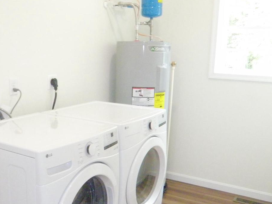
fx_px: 322
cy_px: 138
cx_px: 79
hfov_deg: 44.7
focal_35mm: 41
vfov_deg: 34.8
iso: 800
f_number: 5
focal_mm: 4.6
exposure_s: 1/40
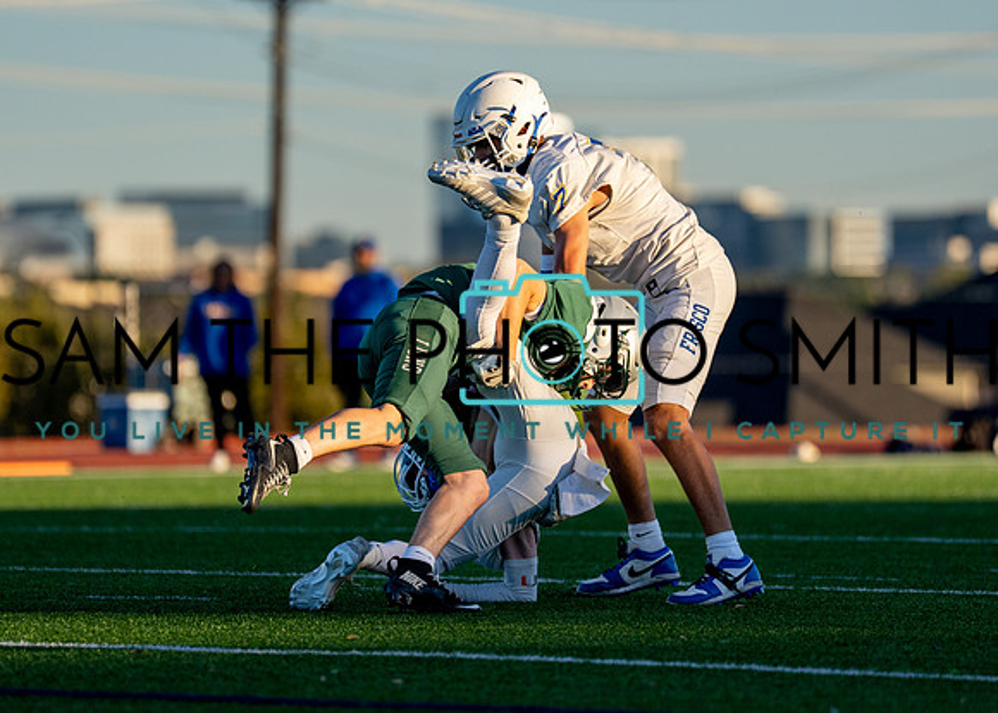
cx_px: 414
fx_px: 9544
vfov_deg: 4.3
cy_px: 284
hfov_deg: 6.0
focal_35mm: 337
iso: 200
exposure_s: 1/2500
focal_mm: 200
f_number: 2.8
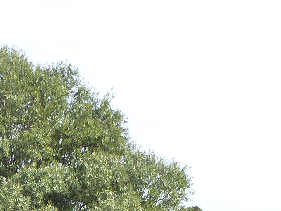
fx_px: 1494
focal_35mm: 184
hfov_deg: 10.7
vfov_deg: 7.7
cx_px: 59
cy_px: 454
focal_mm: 7
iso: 160
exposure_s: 1/640
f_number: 4
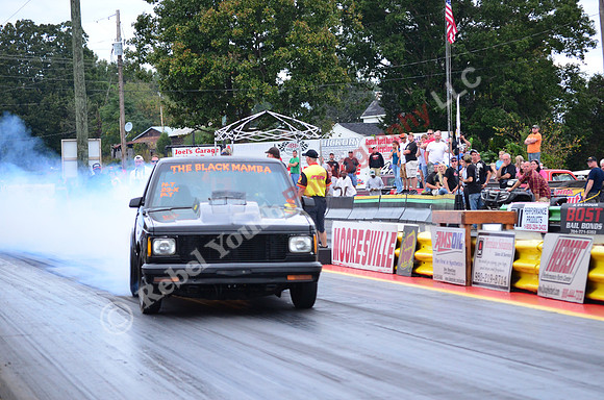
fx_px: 1758
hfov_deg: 19.5
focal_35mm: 105
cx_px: 302
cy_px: 200
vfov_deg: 13.0
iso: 1000
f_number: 4.5
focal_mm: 70
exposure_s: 1/320
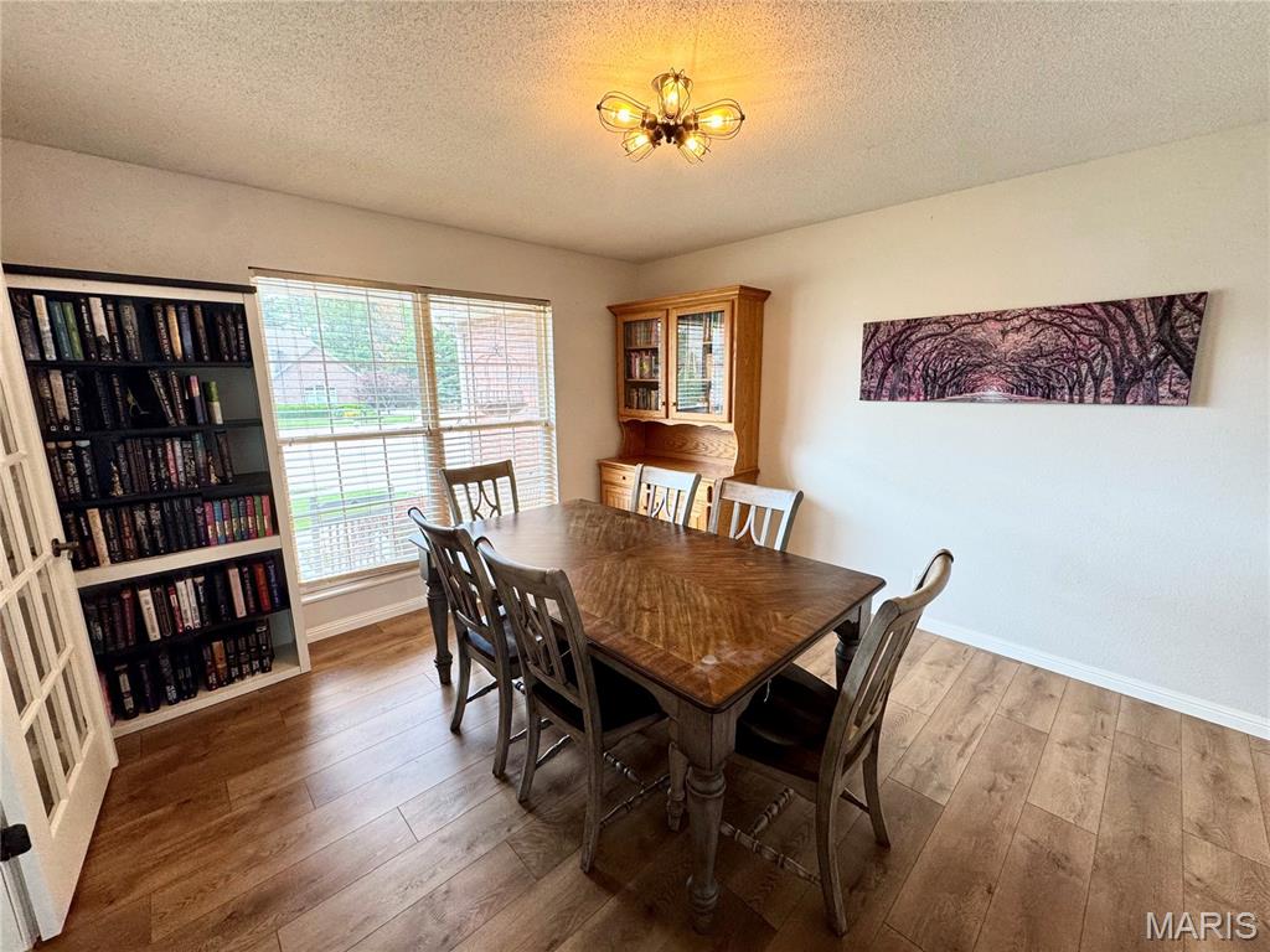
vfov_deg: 85.7
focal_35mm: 14
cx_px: 635
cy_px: 476
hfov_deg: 102.1
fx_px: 514
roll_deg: +0.2
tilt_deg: -11.9
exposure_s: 1/120
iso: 160
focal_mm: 2.22
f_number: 2.2
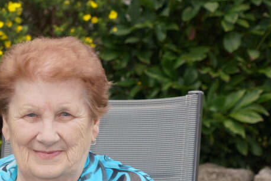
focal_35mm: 118
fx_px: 888
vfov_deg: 11.5
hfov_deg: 16.9
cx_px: -19
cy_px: 195
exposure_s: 1/200
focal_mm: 45
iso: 100
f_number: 4.5
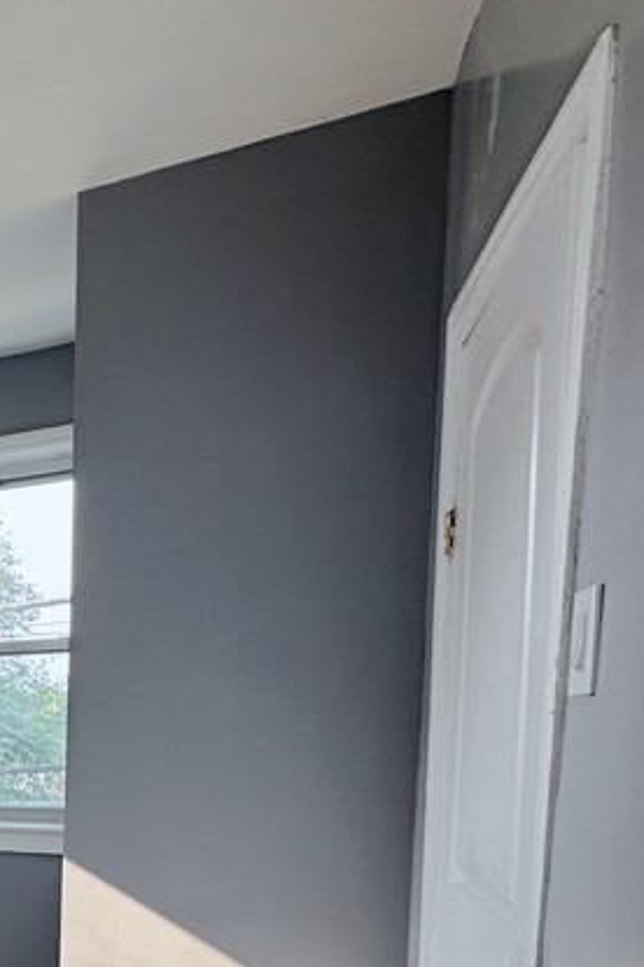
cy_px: 789
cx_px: -453
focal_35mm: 36
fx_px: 966
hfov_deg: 23.5
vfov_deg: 49.6
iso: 50
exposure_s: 1/120
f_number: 2.2
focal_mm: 2.22
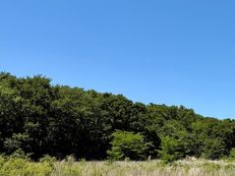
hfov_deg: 32.7
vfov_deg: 27.4
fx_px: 353
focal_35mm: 52
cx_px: 253
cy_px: 141
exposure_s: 1/4673
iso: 80
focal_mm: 6.76
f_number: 1.78
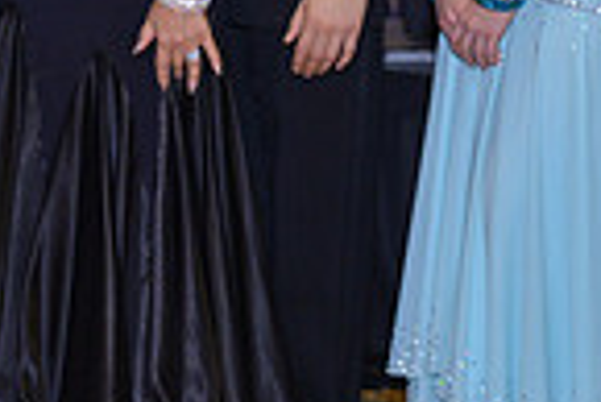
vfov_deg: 4.9
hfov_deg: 7.3
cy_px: -168
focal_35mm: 280
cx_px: 348
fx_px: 4679
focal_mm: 70
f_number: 4
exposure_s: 1/250
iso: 1000
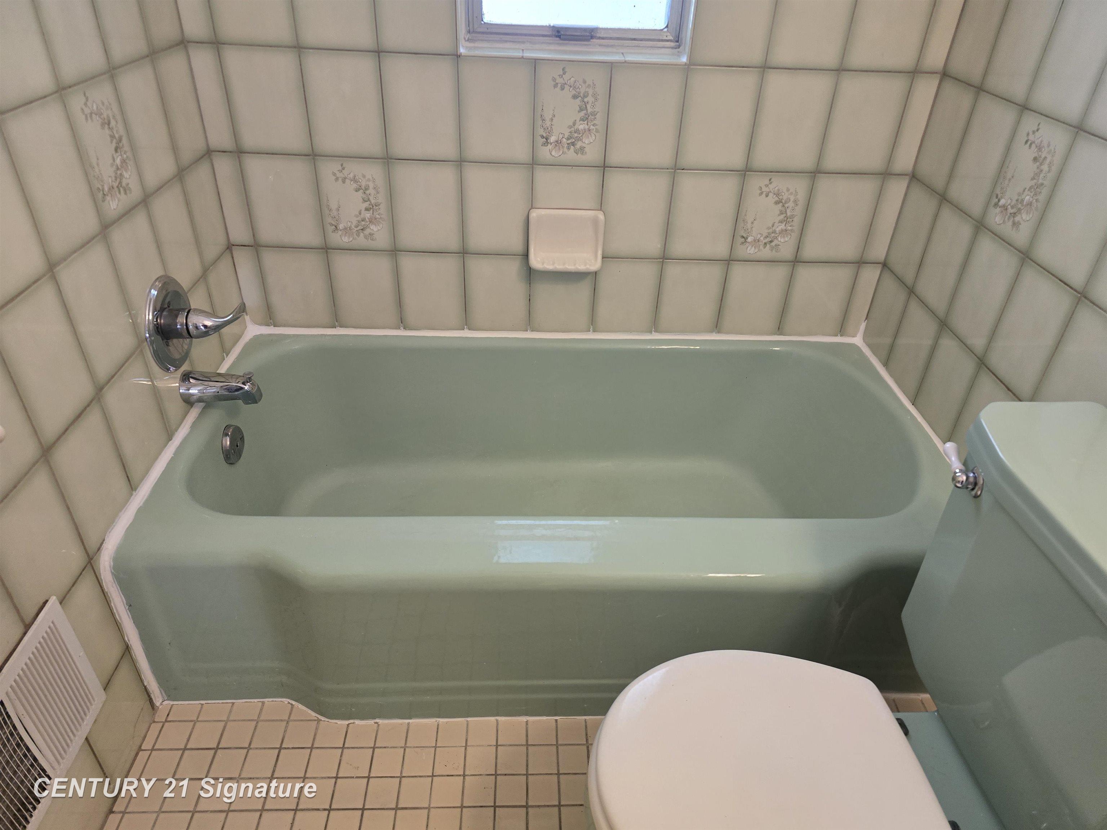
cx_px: 554
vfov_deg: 58.9
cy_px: 415
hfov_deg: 73.9
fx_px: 736
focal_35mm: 23
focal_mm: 6.3
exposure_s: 1/120
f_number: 1.7
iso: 500
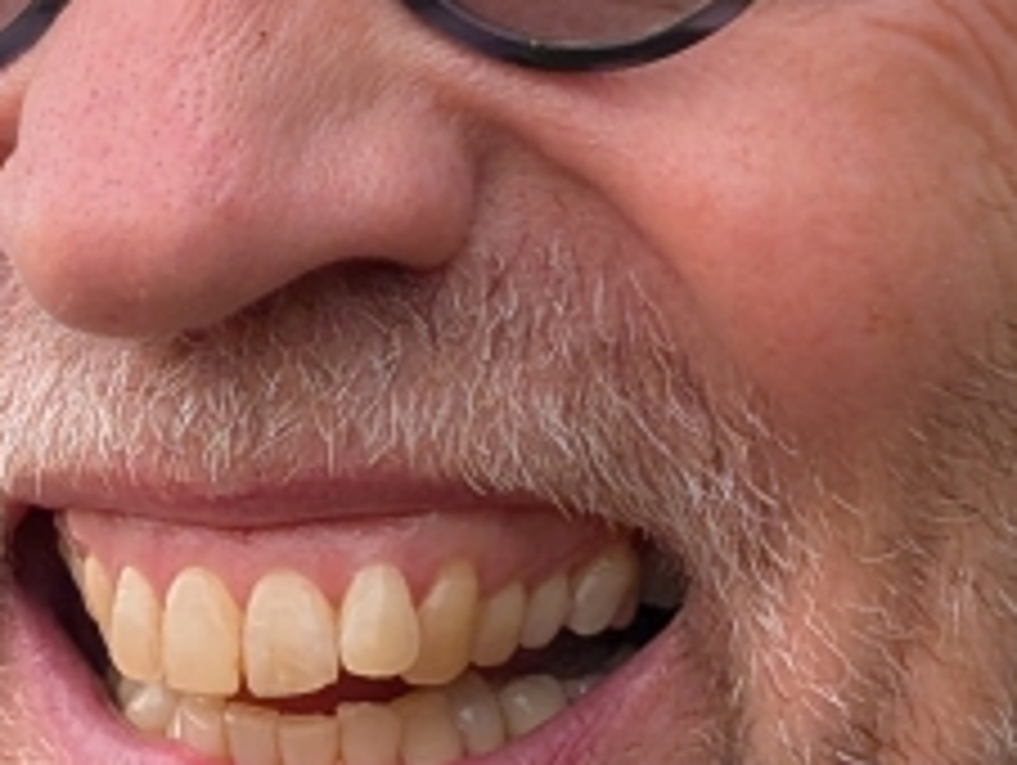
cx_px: -230
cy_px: 331
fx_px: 6382
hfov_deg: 9.0
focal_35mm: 217
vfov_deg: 6.9
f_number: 1.68
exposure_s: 1/376
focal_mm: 6.9
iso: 20
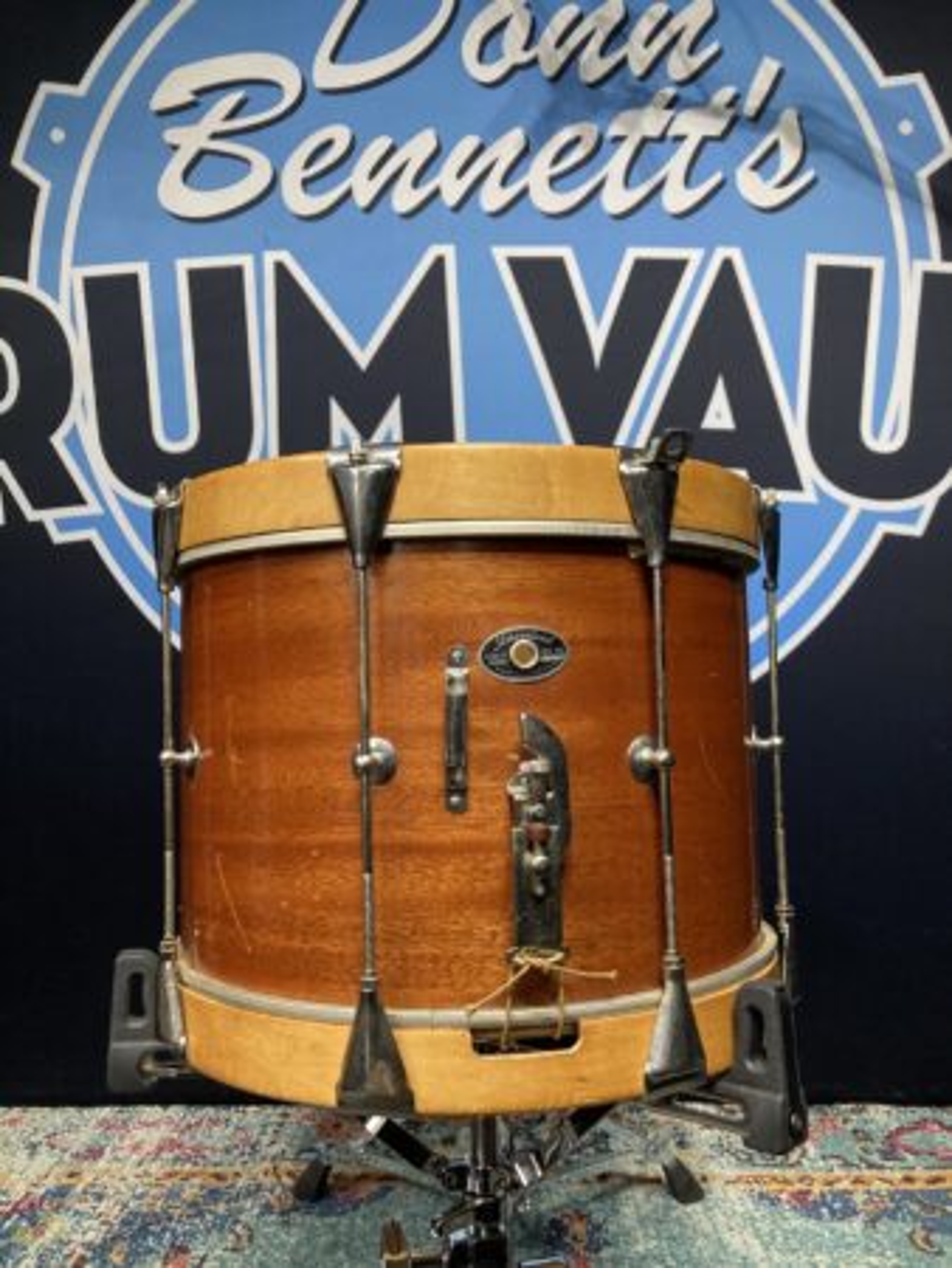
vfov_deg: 63.4
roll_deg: +0.9
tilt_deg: +1.1
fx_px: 1026
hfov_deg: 49.8
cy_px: 634
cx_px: 476
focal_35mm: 28
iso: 125
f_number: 1.8
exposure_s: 1/60
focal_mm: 3.99
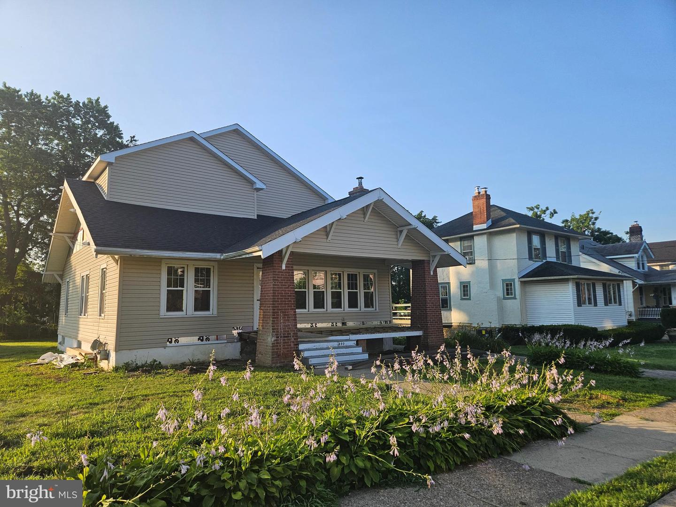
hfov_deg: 73.9
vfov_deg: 58.9
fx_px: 449
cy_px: 254
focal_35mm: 23
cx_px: 338
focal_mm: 5.4
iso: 40
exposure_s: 1/1269
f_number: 1.8
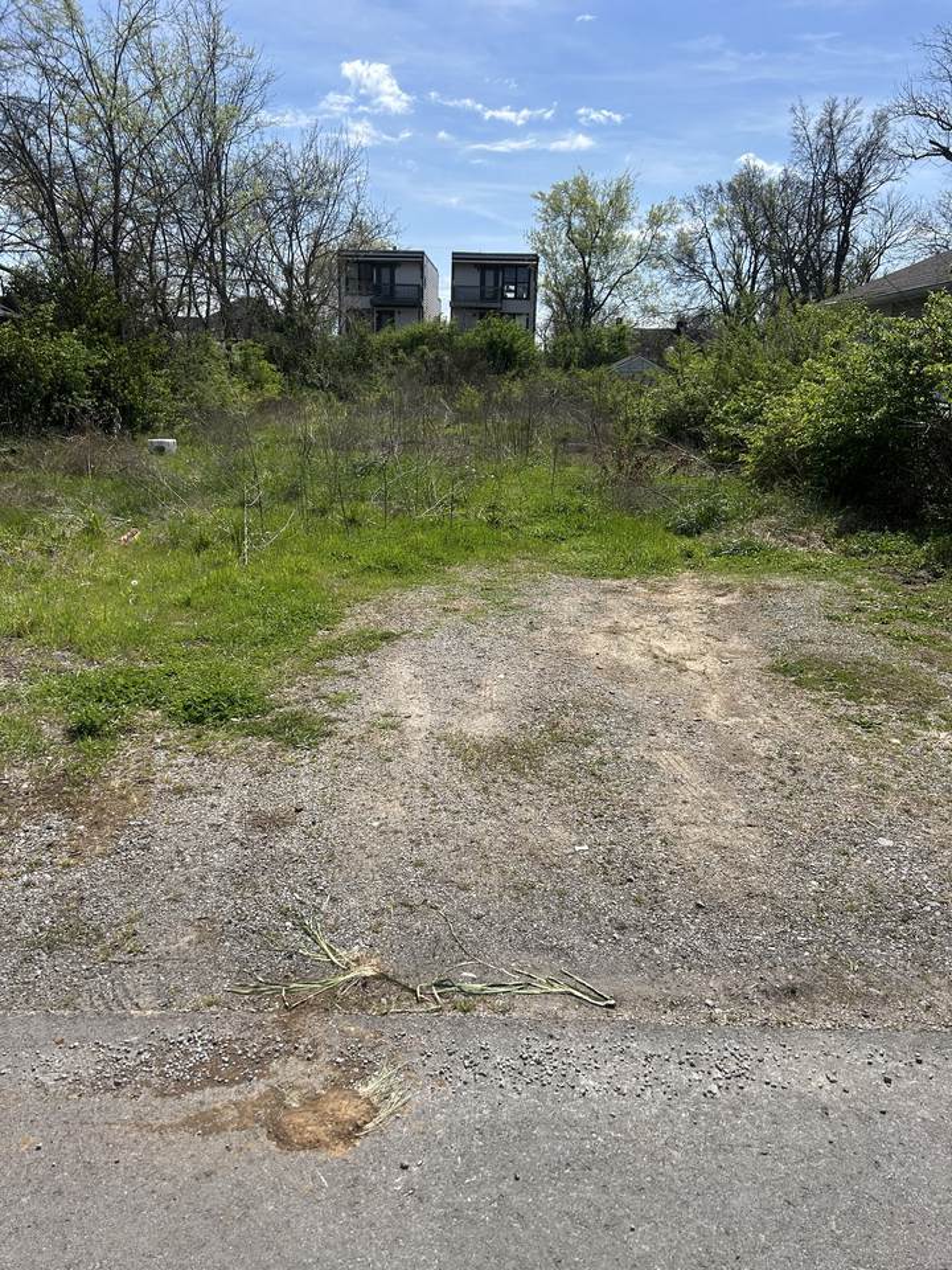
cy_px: 635
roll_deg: -2.8
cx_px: 476
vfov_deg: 67.3
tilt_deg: -16.3
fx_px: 953
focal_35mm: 26
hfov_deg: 53.1
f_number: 1.5
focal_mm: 5.7
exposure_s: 1/5319
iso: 50
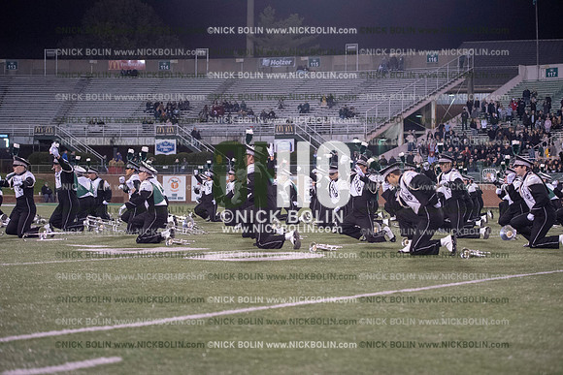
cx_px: 282
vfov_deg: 19.5
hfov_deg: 28.8
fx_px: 1095
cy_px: 188
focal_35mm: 70
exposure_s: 1/1250
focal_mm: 70
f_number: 3.2
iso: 5000
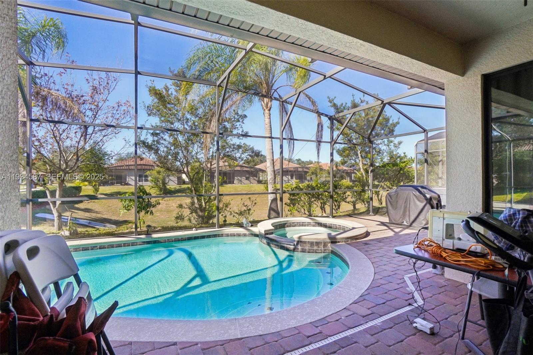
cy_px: 178
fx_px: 244
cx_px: 266
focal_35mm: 16
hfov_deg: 95.0
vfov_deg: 72.0
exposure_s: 1/500
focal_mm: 11
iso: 400
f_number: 8
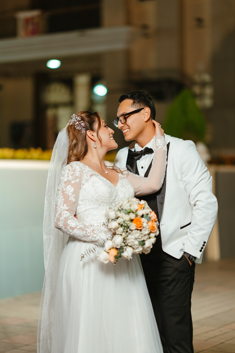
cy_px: 176
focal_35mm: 85
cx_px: 118
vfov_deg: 23.9
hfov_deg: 16.1
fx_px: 832
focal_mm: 85
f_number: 1.4
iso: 400
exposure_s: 1/125
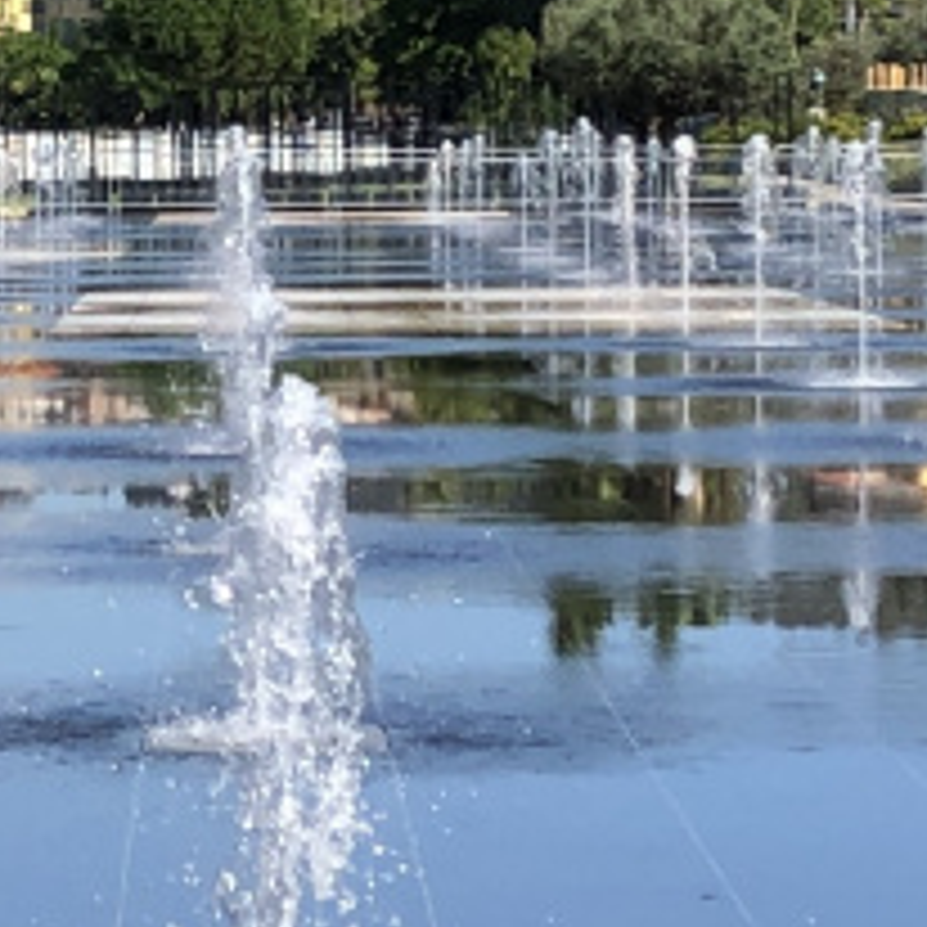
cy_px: 396
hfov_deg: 9.1
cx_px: 68
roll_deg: +0.0
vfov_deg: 9.1
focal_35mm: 192
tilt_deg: -1.3
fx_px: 5817
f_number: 1.8
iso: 20
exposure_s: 1/1845
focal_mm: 3.99
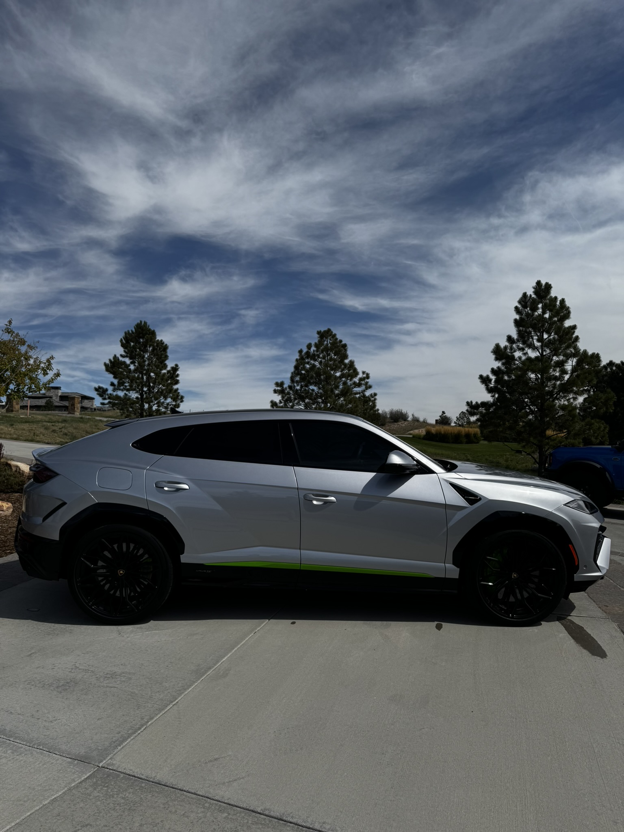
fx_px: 577
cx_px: 312
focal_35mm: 24
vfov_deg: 71.6
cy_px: 416
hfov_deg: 56.8
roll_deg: -0.1
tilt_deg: +2.1
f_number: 1.78
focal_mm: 6.76
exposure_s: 1/9009
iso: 80
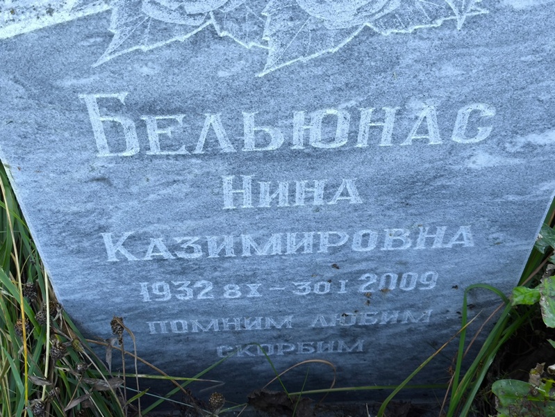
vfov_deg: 29.1
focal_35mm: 50
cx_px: 278
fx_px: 802
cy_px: 208
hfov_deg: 38.2
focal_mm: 4.71
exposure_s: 1/60
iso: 64
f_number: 1.7
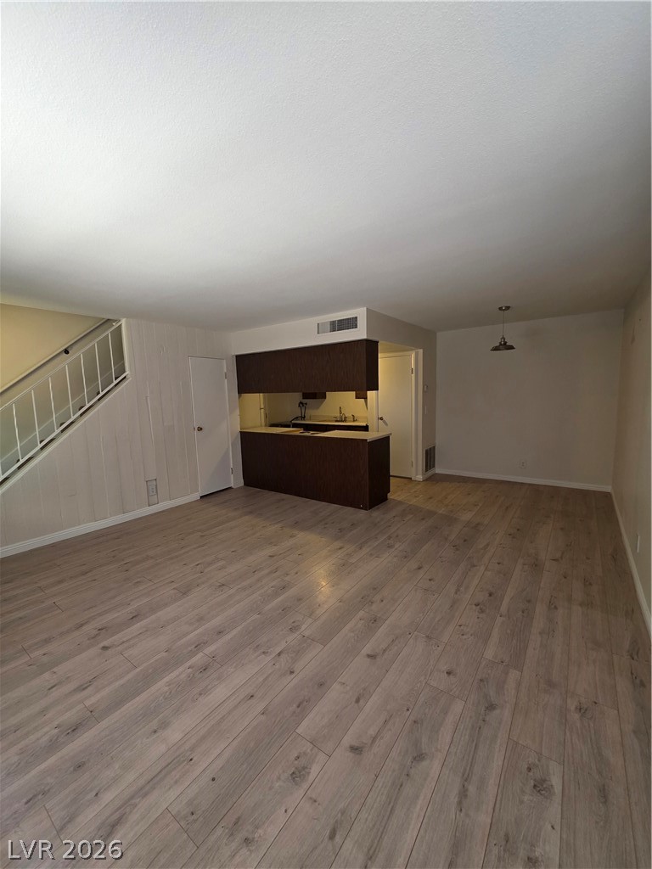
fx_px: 326
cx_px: 326
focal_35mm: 13
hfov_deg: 89.9
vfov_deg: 106.2
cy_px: 434
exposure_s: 1/60
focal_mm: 2.2
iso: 160
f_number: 1.9
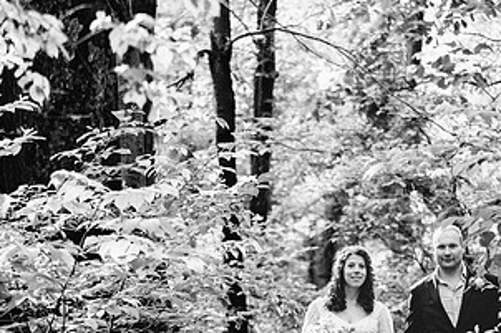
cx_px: 351
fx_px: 1933
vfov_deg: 9.8
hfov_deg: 14.7
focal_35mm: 139
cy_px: 305
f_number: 2.8
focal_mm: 70
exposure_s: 1/400
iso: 640
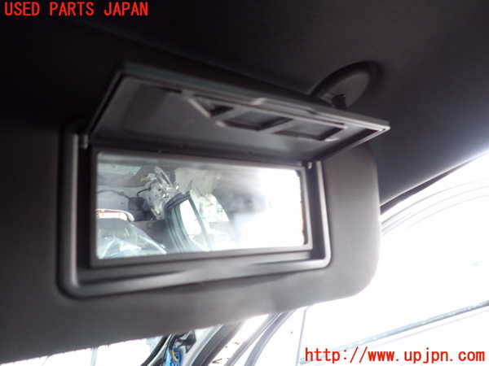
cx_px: 244
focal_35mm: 25
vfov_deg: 54.9
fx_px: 353
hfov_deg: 69.4
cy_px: 183
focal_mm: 4.5
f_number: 2
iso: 200
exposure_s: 1/40
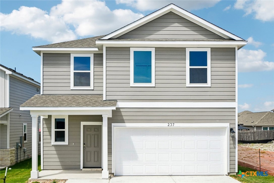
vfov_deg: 36.9
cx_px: 137
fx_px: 274
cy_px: 92
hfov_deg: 53.1
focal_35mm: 36
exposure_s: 1/4000
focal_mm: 24
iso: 400
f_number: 8
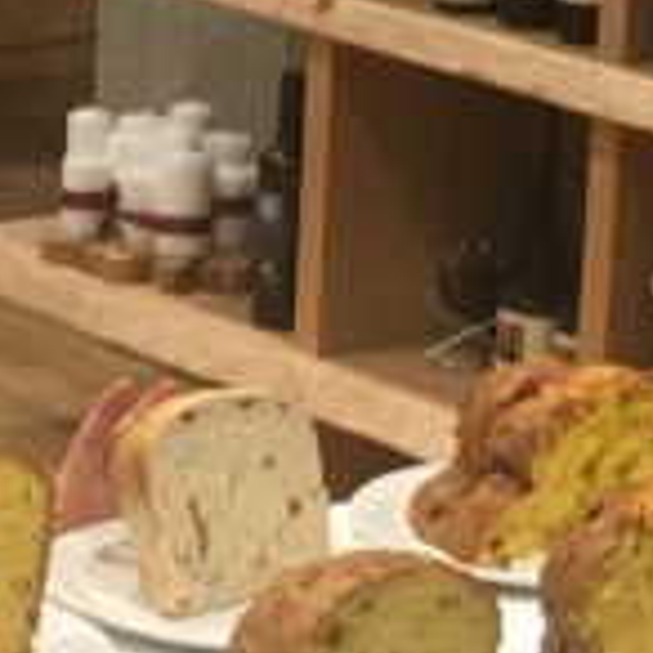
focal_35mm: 211
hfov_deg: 7.9
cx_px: -684
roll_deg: -1.4
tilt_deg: -12.6
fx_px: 4503
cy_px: 54
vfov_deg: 8.3
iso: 32
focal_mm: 4.15
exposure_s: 1/17
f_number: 2.2
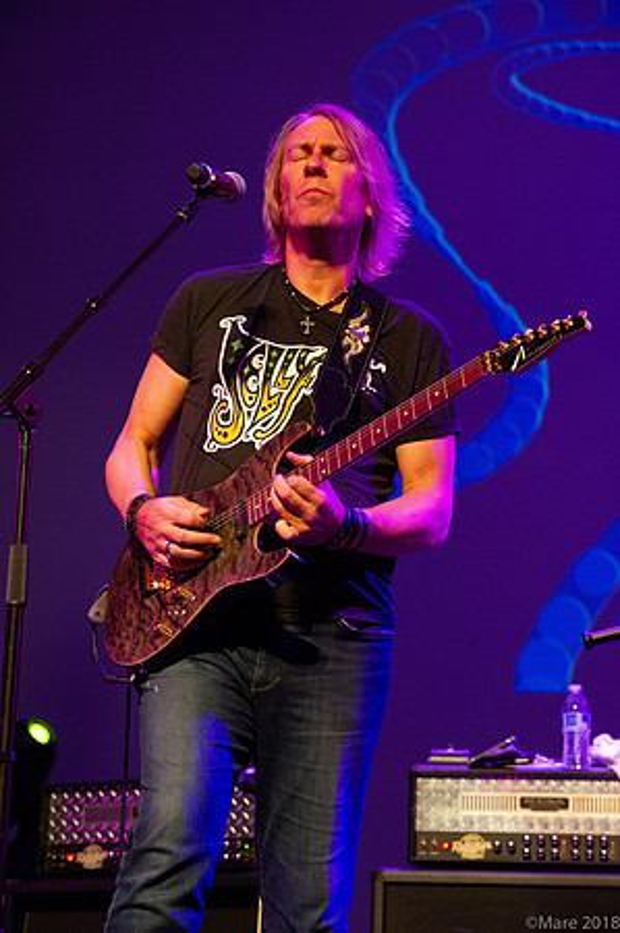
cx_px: 310
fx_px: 3159
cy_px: 466
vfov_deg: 16.8
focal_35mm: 122
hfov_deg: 11.2
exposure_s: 1/160
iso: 8000
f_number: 7.1
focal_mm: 122
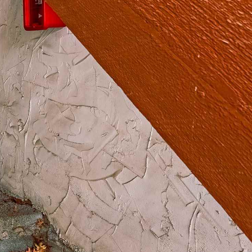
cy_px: 76
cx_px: -97
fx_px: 469
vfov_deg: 29.7
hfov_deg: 25.0
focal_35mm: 57
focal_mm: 16
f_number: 8
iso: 400
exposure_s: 1/125
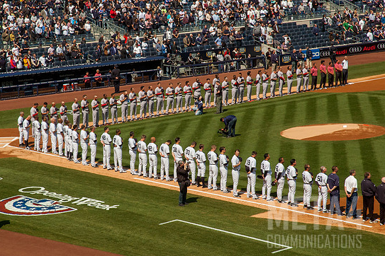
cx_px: 179
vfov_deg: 12.7
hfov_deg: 18.9
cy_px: 140
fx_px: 1155
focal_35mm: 108
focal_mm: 62
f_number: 13
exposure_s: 1/500
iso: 320
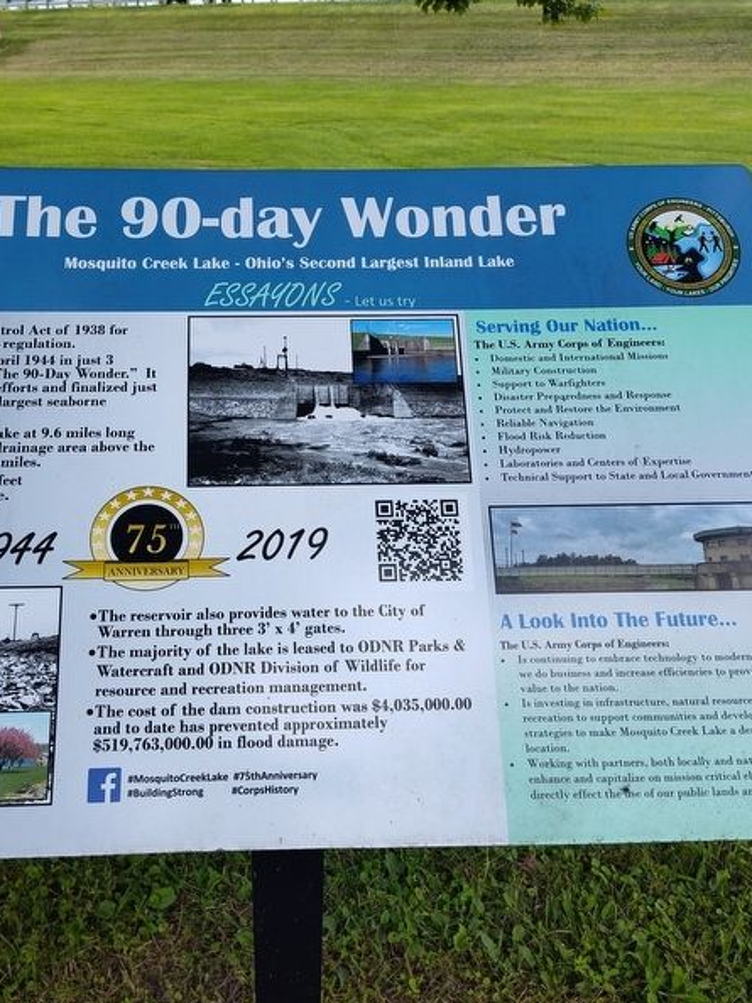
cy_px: 503
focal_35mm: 31
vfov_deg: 58.4
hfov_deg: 45.1
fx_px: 899
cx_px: 292
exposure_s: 1/469
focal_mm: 5.56
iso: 100
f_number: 1.8
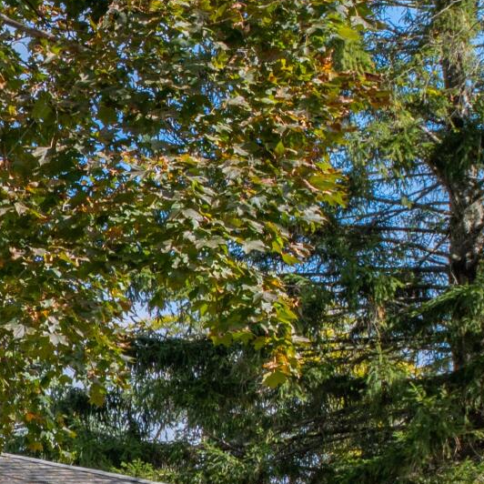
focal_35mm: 115
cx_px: -804
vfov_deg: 14.7
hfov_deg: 11.5
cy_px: 574
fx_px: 1819
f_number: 9
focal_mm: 24
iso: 320
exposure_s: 1/320
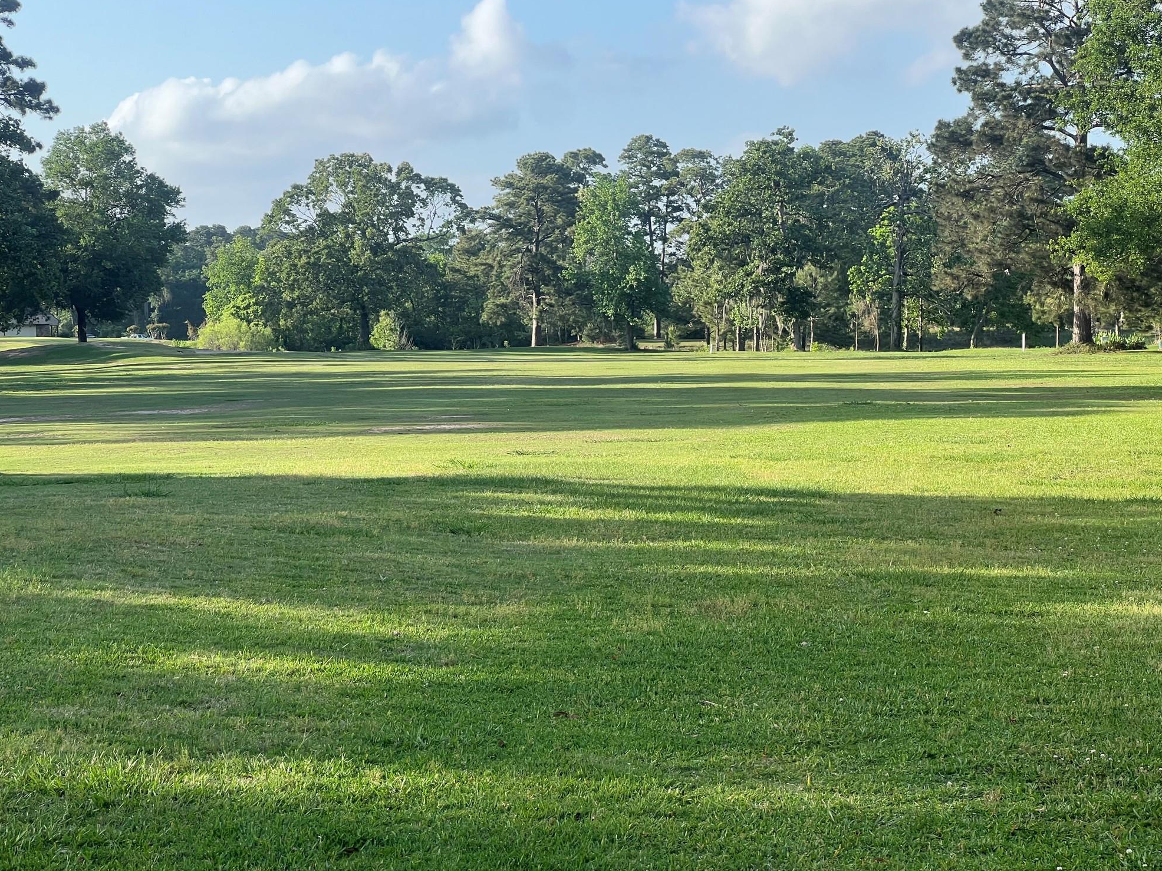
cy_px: 439
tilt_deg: -1.2
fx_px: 2685
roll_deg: +1.7
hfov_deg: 24.4
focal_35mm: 80
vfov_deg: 18.4
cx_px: 582
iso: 25
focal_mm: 9
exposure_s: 1/173
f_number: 2.8
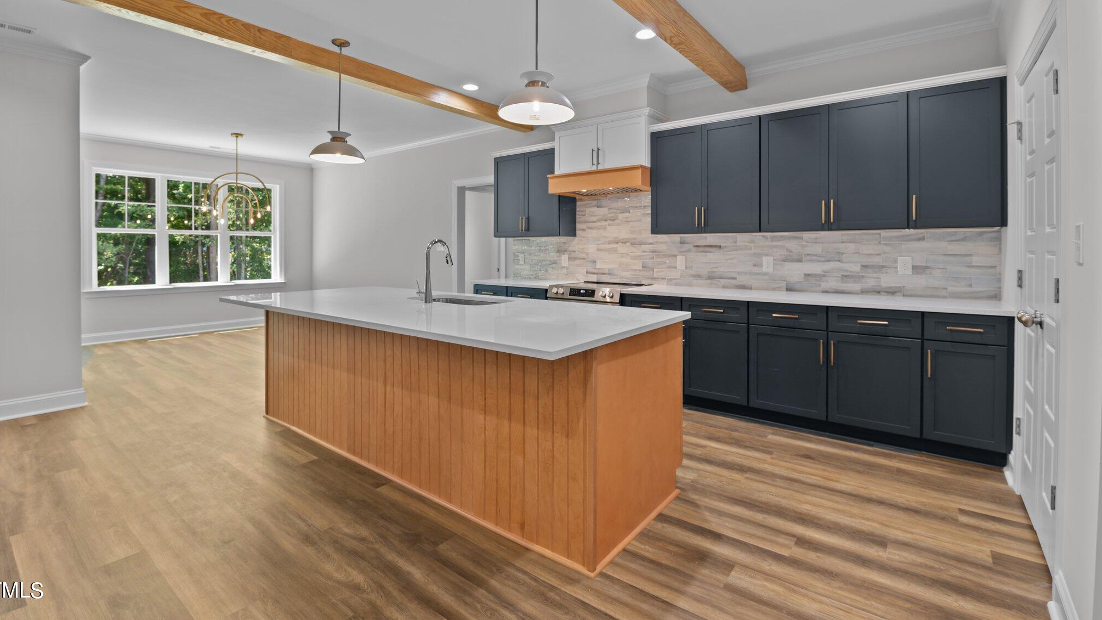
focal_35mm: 16
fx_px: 467
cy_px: 251
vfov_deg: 66.5
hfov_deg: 99.4
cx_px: 547
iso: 400
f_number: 5.6
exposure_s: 1/13
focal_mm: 15
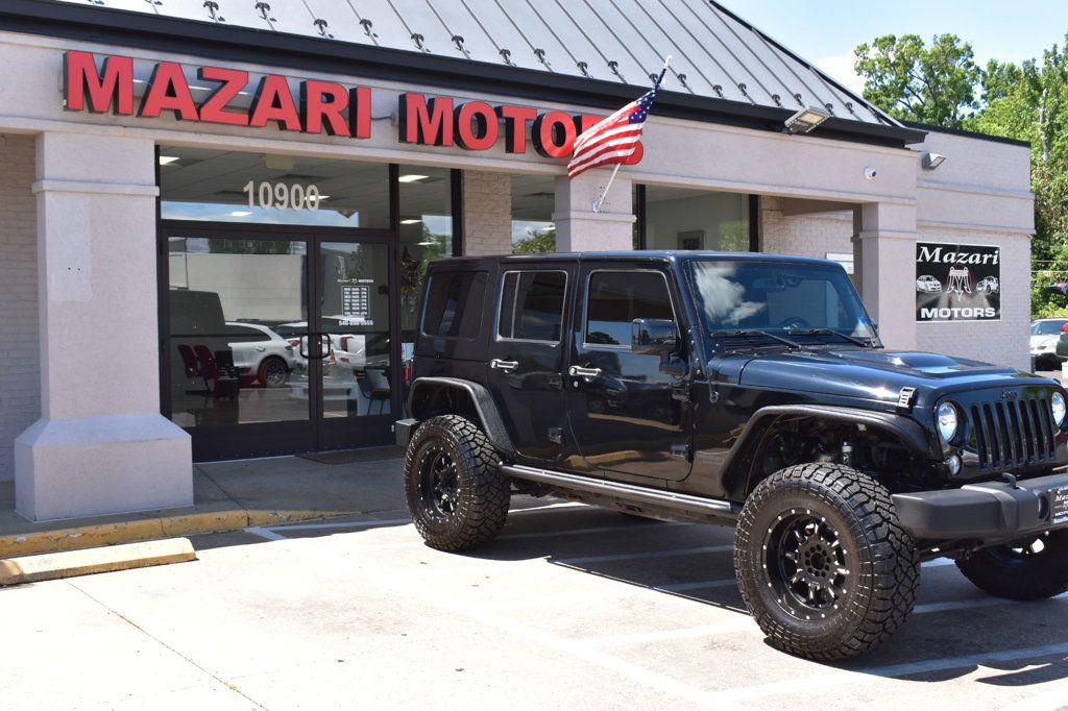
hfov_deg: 49.6
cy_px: 356
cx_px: 534
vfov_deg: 34.2
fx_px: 1157
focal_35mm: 39
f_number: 10
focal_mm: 26
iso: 400
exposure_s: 1/250
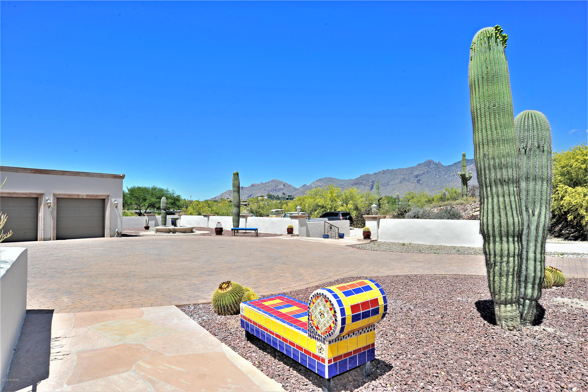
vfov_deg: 59.4
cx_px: 294
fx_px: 343
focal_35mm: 21
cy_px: 196
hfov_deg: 81.2
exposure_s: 1/320
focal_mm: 21
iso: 320
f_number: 11
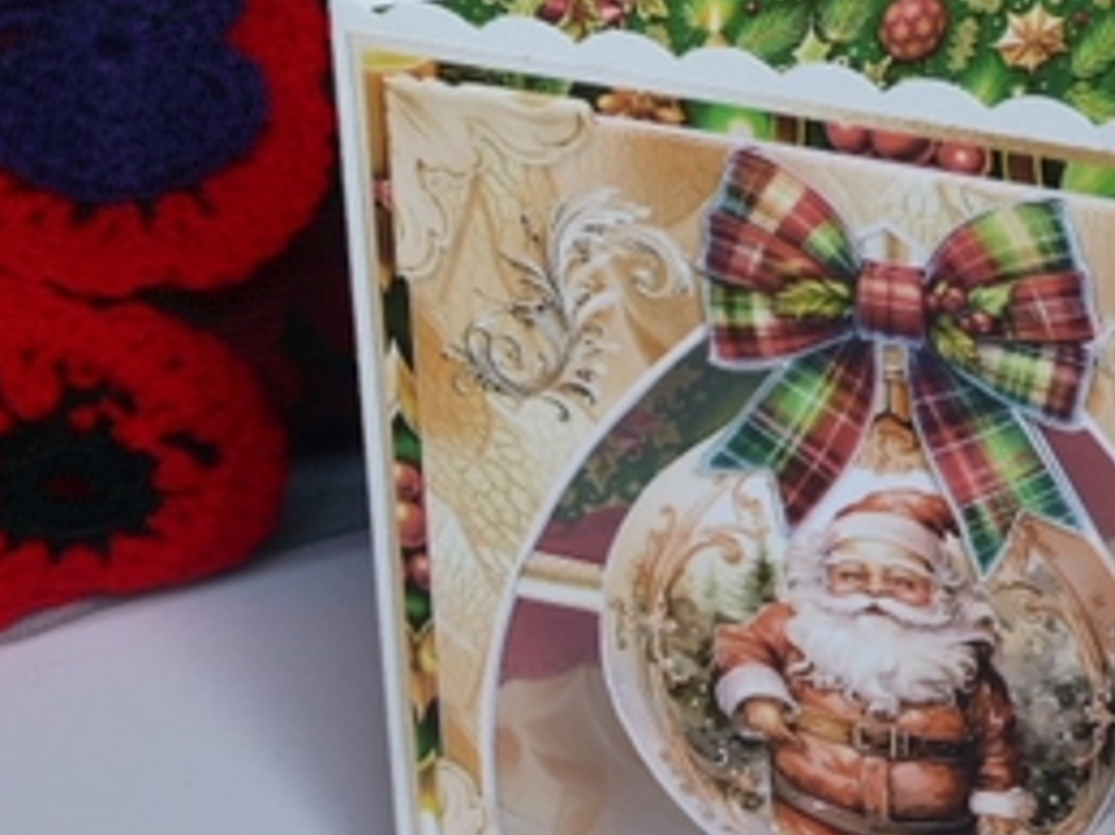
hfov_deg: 21.1
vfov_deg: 16.0
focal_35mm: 92
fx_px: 2962
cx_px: 887
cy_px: 514
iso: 100
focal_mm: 9
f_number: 4.1
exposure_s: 1/60
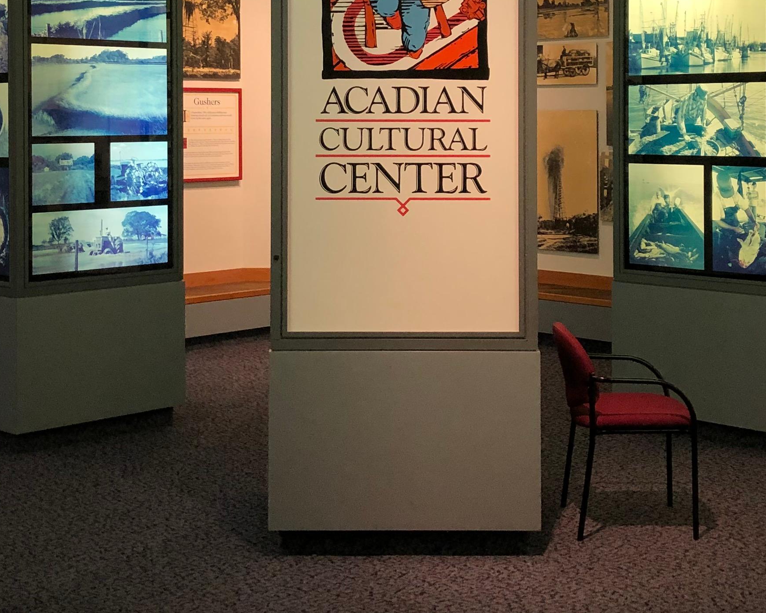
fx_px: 1428
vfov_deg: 23.9
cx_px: 394
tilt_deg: -0.7
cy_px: 131
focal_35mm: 63
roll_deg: -1.3
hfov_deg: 30.0
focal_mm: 3.99
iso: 40
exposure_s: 1/30
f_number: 1.8
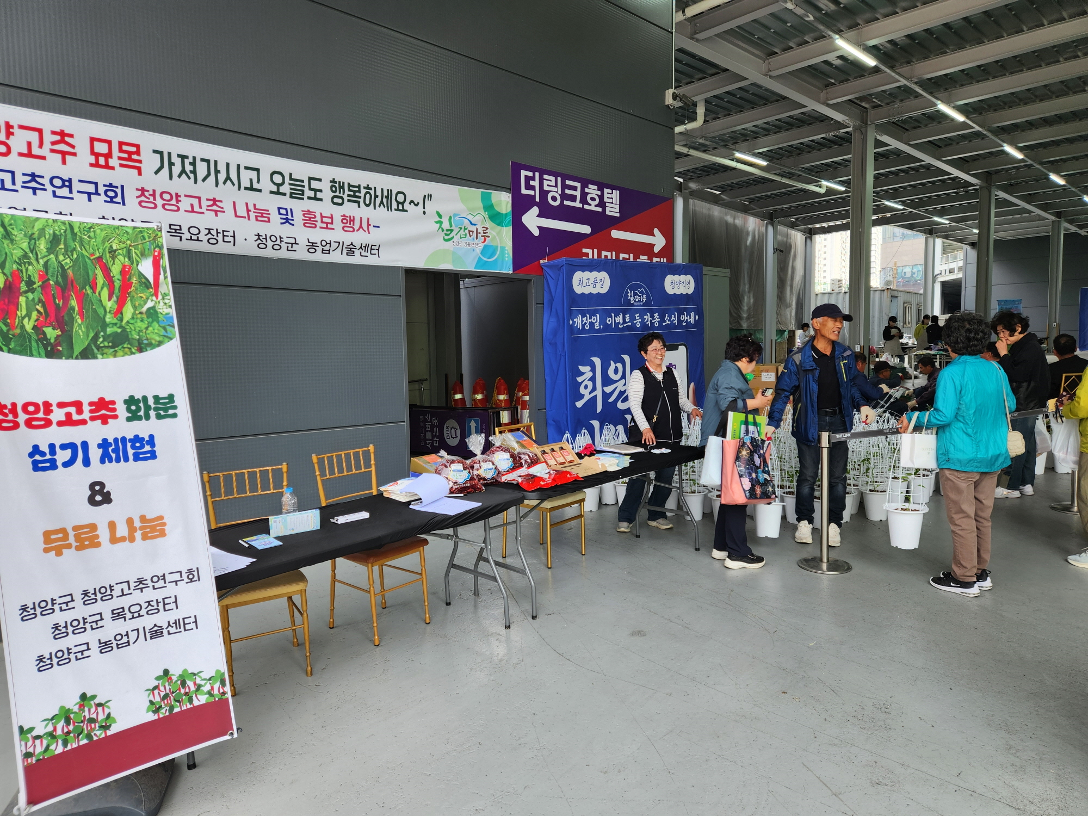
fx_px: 723
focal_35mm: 23
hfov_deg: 73.9
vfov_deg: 58.9
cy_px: 408
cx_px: 544
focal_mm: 5.4
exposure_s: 1/180
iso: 20
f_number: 1.8
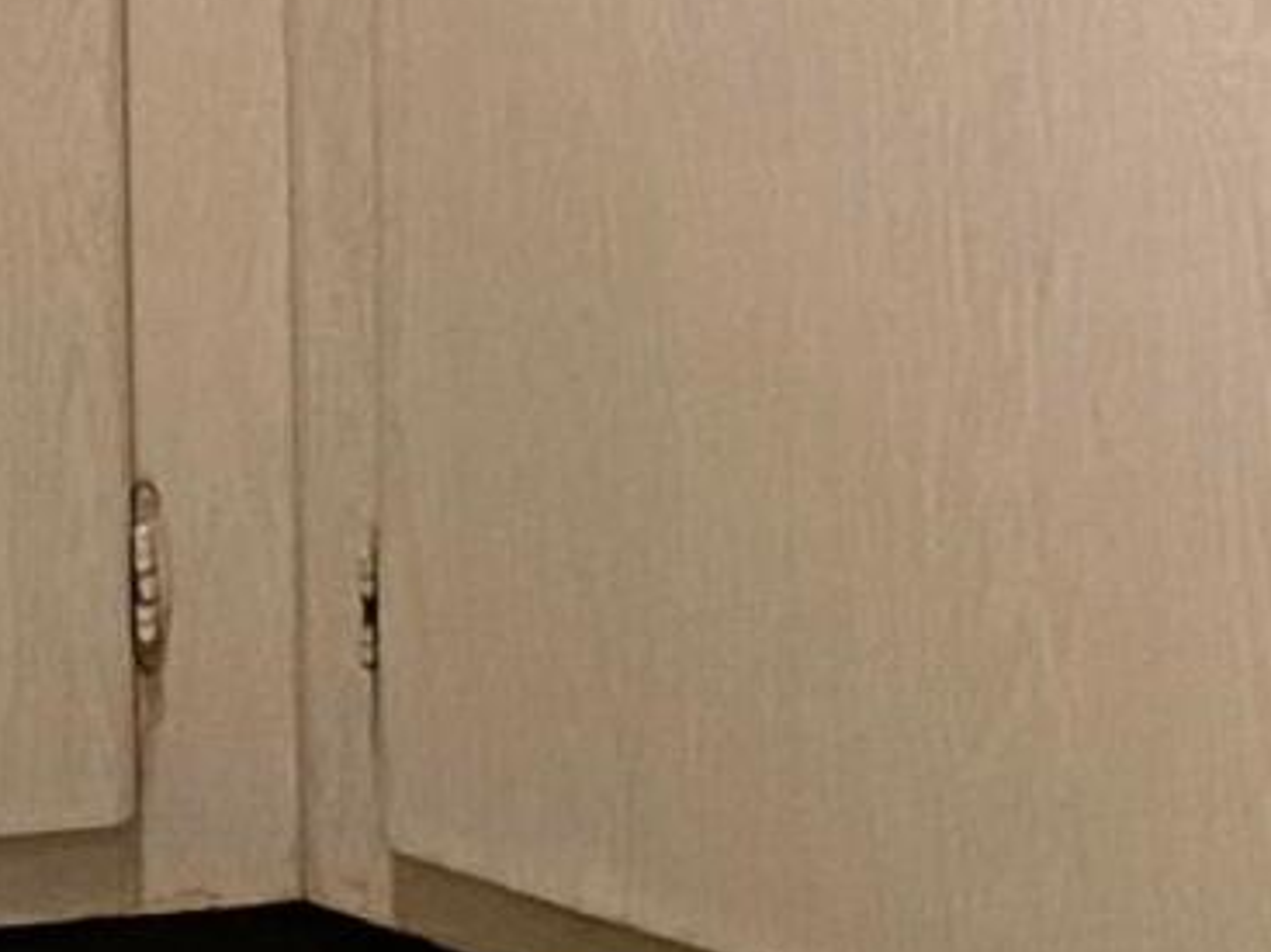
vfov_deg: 6.8
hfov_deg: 9.7
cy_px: -1579
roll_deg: +0.9
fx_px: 7488
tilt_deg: -9.1
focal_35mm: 204
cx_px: 1032
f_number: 1.8
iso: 160
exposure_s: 1/60
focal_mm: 4.25
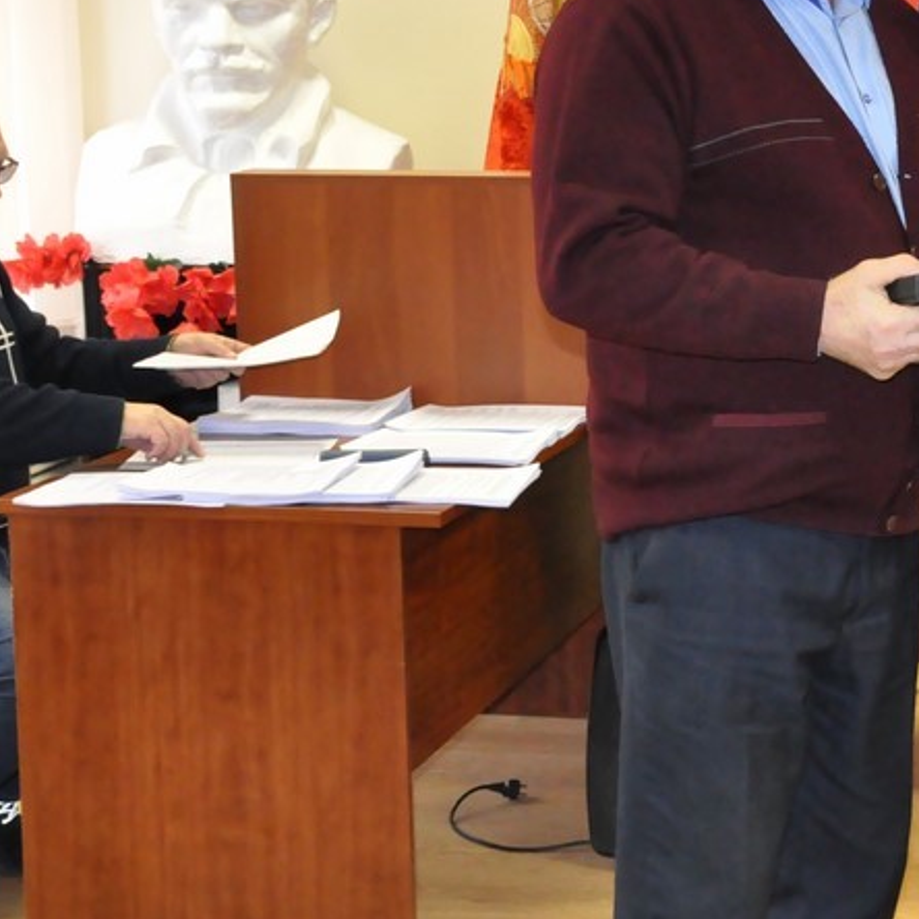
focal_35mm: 73
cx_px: 1029
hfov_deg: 22.3
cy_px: 298
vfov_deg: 23.6
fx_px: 2193
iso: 3200
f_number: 5.6
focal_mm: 22
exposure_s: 1/60
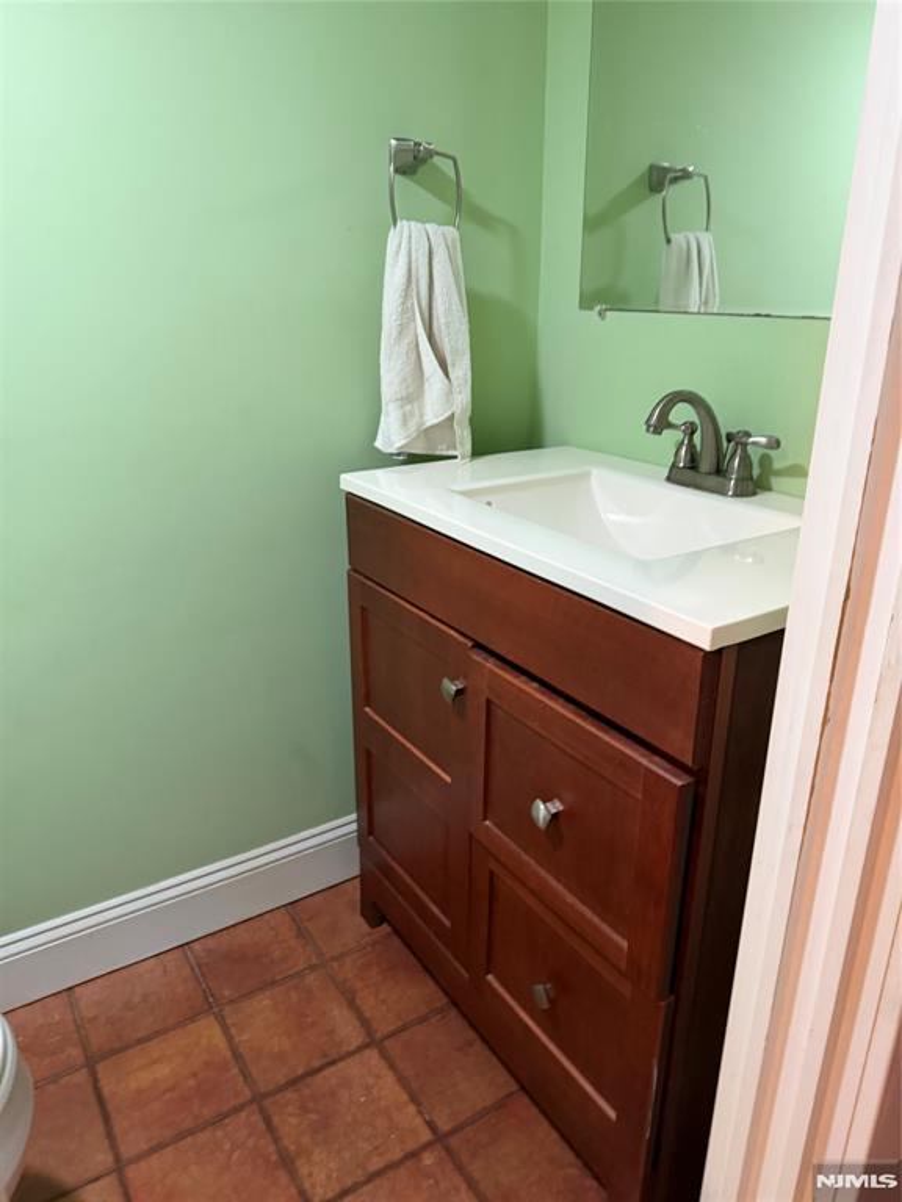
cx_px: 451
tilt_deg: -18.7
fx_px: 834
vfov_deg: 71.6
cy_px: 601
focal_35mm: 24
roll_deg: -0.9
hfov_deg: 56.8
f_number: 1.78
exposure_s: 1/60
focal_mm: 6.76
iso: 500
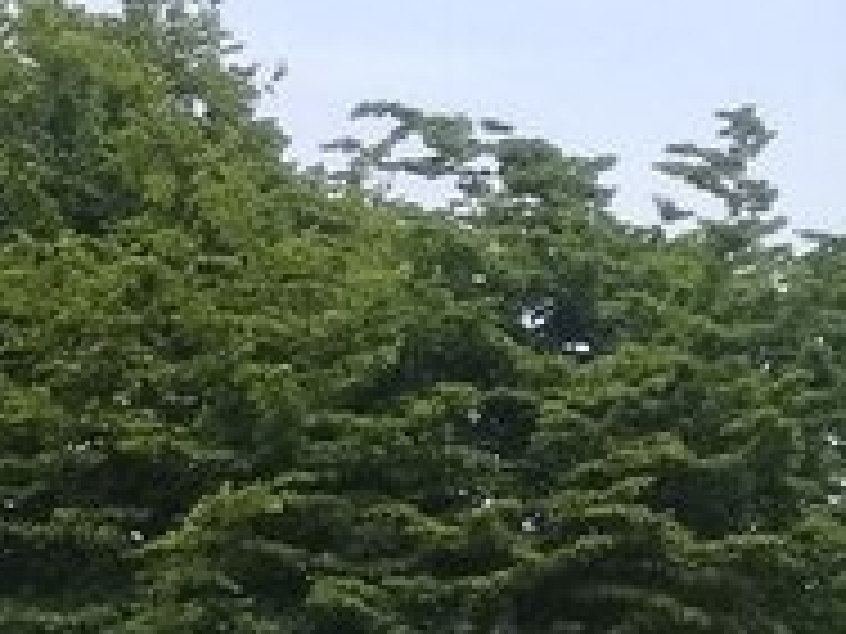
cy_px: 960
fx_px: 2664
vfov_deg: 12.8
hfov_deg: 15.7
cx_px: -634
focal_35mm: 109
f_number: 2.2
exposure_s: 1/984
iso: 50
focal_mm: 3.3
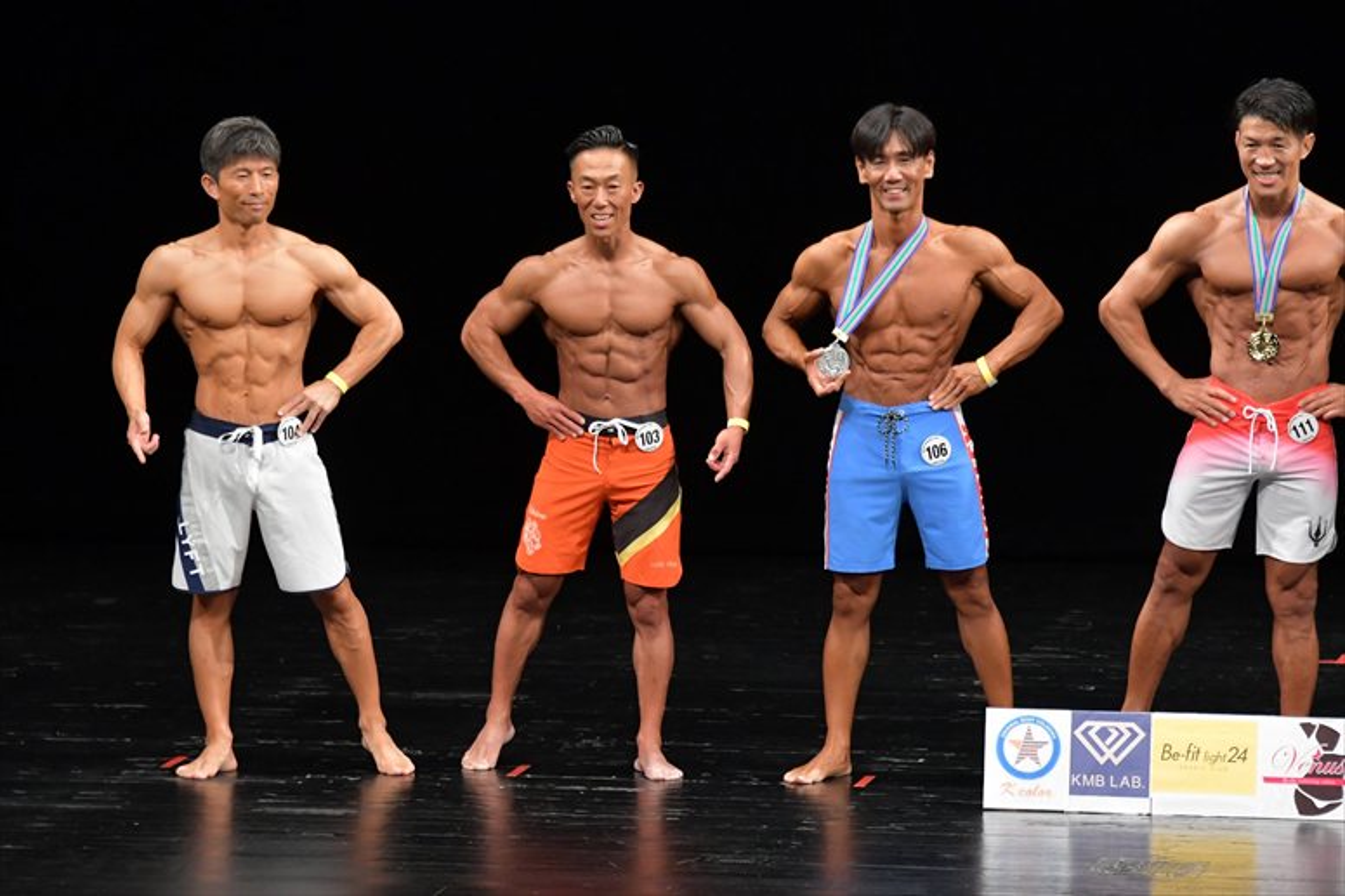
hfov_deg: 8.1
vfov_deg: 5.4
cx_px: 672
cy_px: 448
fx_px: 9523
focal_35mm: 255
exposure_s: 1/400
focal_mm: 170
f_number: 5.6
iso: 3200
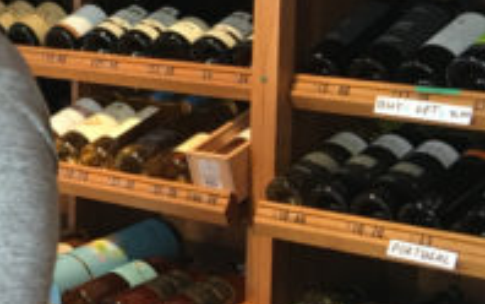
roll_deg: +0.0
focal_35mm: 119
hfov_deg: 15.4
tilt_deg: -2.5
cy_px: 27
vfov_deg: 11.0
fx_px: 1574
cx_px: -355
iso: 50
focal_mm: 4.15
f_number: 2.2
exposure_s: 1/17
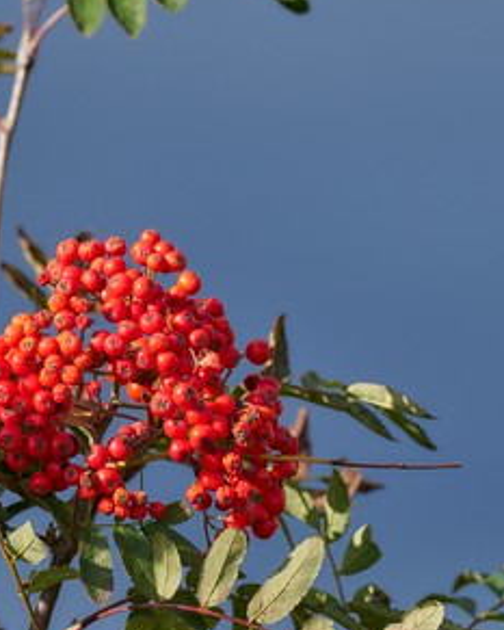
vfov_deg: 2.5
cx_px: 195
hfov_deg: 2.0
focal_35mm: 787
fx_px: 14666
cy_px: 259
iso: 400
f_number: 4.5
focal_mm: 381
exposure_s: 1/2000
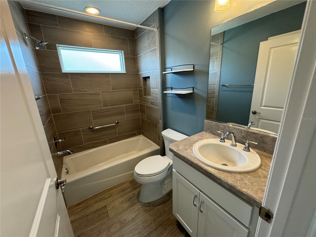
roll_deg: +2.3
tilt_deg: -16.3
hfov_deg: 102.1
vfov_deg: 85.7
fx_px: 128
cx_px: 158
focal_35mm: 14
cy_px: 118
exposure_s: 1/120
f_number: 2.2
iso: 200
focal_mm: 2.22
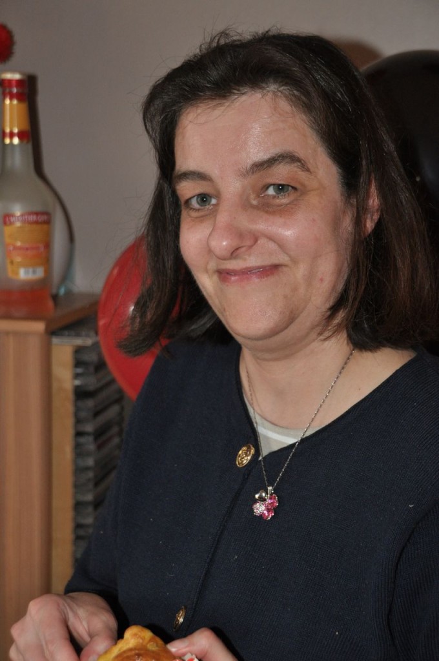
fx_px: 1375
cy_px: 330
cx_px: 220
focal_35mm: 75
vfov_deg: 27.0
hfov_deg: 18.1
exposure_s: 1/60
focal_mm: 50
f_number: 4.8
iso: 800
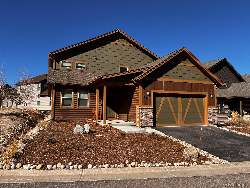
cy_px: 94
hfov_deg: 67.3
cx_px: 125
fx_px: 188
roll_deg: -0.5
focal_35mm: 26
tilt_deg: +5.1
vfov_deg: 53.1
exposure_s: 1/2933
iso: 50
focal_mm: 5.96
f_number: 1.6
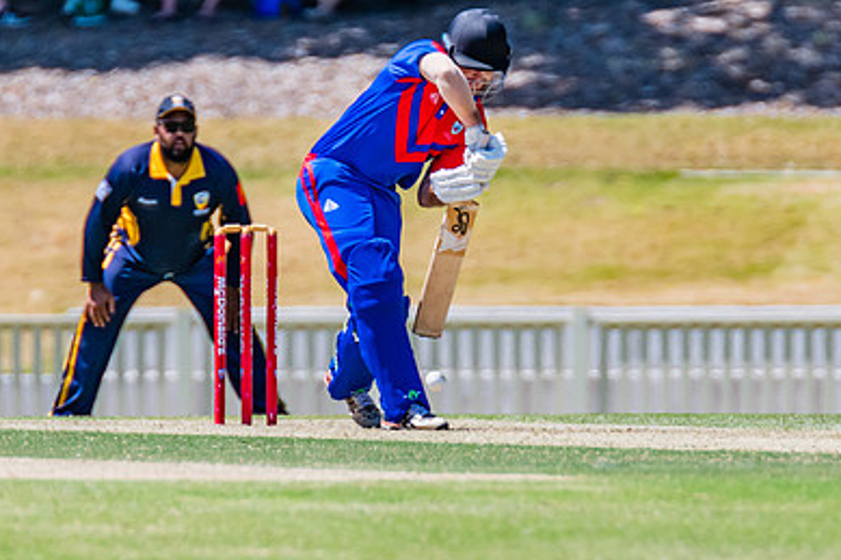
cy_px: 202
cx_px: 374
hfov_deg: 1.7
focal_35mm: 1206
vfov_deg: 1.1
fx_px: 28160
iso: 640
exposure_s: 1/2000
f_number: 7.1
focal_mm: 600
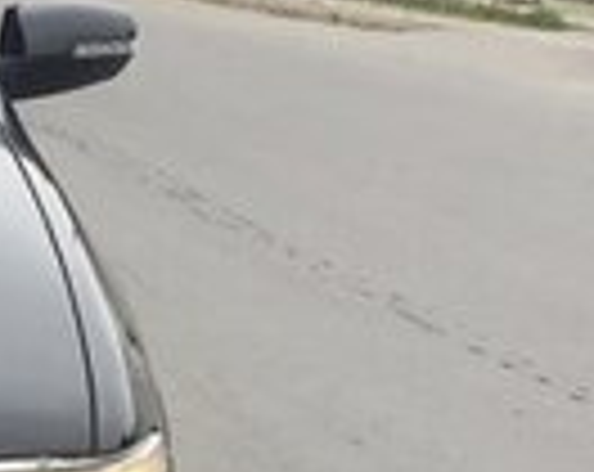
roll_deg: -5.0
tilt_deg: -19.1
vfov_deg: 10.6
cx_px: -279
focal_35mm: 142
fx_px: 2491
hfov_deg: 12.9
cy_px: 623
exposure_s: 1/100
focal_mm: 4.15
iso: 32
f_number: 2.2
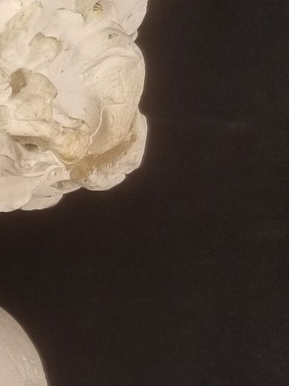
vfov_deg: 17.1
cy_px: 269
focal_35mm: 115
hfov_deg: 12.0
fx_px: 1281
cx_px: -203
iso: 100
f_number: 1.7
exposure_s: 1/100
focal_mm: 4.25
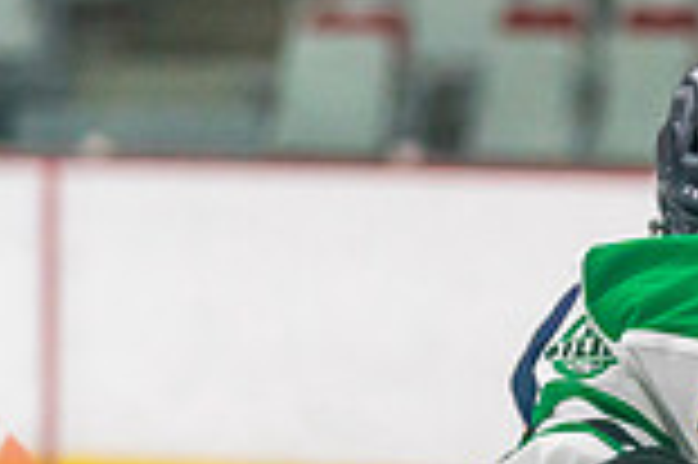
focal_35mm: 418
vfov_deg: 3.3
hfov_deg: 4.9
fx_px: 8096
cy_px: 627
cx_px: 750
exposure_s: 1/1250
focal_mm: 109
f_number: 2.8
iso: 3200
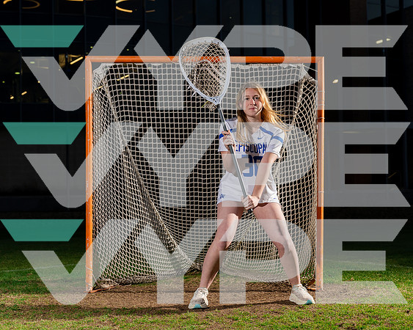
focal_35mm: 53
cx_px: 217
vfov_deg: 28.4
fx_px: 651
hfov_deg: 35.2
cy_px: 164
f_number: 4.5
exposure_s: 1/250
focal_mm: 47
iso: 250
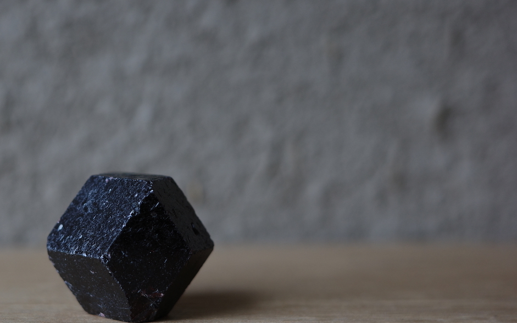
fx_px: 916
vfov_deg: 20.0
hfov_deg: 31.0
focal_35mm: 65
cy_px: 153
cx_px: 126
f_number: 2.8
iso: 200
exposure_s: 1/100
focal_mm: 26
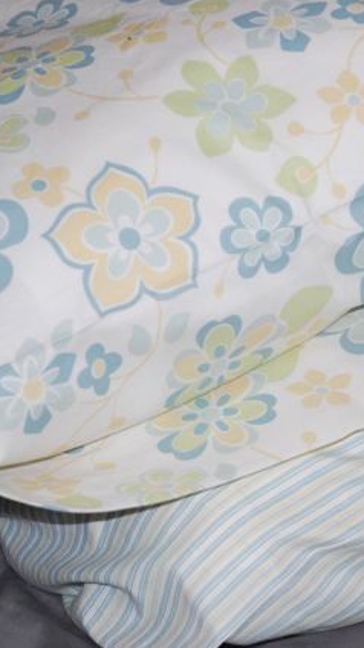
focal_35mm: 190
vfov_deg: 11.3
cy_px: 324
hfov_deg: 6.4
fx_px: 3265
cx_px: 304
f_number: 5.6
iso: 200
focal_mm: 80
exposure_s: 1/60
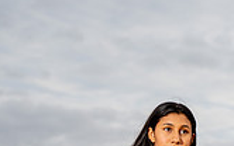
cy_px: 313
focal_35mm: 193
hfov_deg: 10.8
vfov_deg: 6.6
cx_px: 152
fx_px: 1232
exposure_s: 1/250
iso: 80
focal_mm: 70
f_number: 4
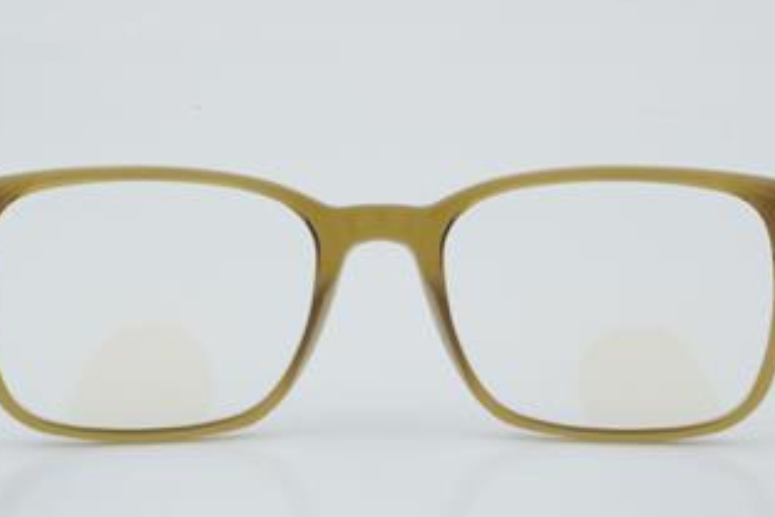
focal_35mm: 106
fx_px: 2274
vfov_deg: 13.0
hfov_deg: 19.3
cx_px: 380
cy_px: 293
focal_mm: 55
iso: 100
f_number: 32
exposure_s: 1/3
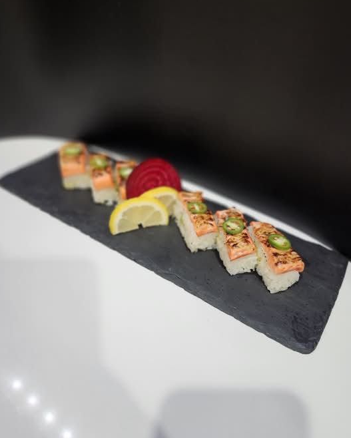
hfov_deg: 56.8
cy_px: 203
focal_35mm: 25
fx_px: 324
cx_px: 177
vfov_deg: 68.0
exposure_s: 1/100
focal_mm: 5.54
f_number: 1.8
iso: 640
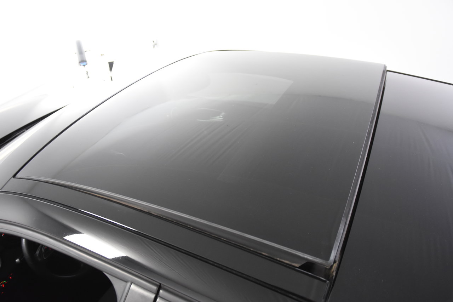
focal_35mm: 26
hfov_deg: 70.4
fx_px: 321
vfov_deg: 50.4
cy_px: 151
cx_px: 226
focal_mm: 17
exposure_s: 1/50
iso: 1600
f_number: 3.5
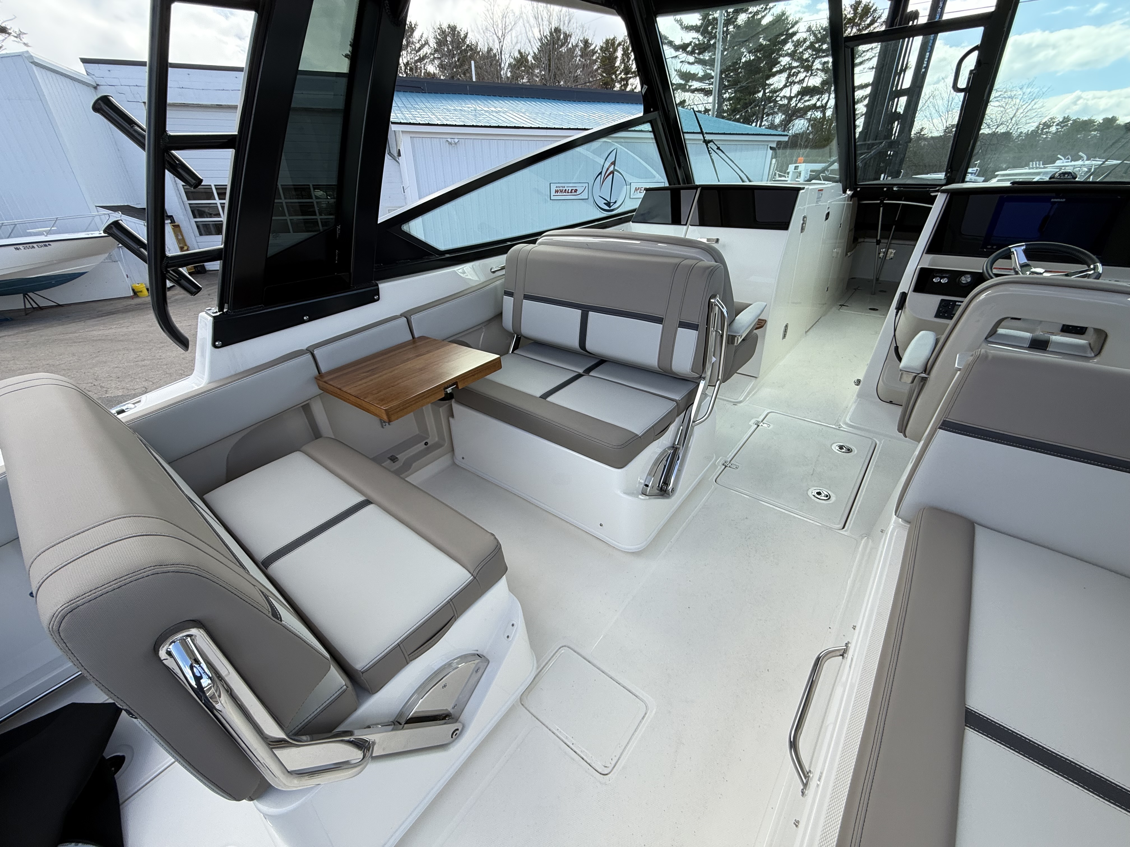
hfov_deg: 102.1
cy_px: 424
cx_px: 565
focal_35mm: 14
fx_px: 457
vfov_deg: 85.7
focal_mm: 2.22
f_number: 2.2
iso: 50
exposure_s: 1/445
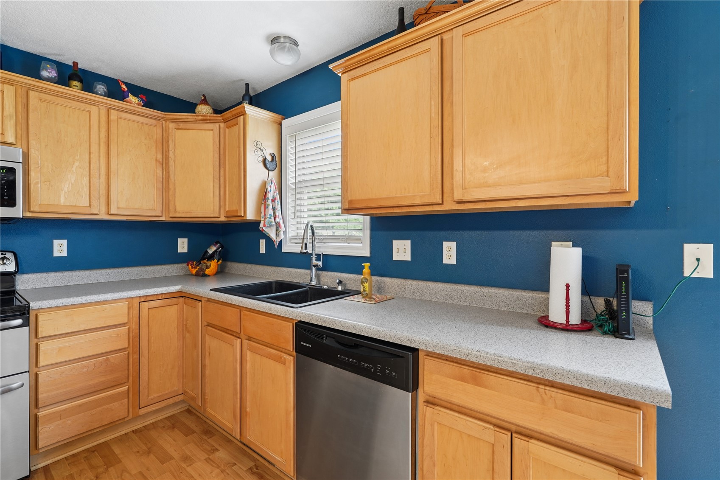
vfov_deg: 70.4
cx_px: 360
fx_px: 340
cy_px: 240
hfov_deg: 93.3
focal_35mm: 17
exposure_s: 1/6
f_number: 9
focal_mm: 17
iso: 400
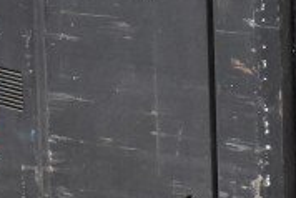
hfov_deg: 8.8
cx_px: 309
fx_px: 1912
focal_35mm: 232
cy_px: -118
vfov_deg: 5.8
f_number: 5
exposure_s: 1/25
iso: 1600
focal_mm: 23
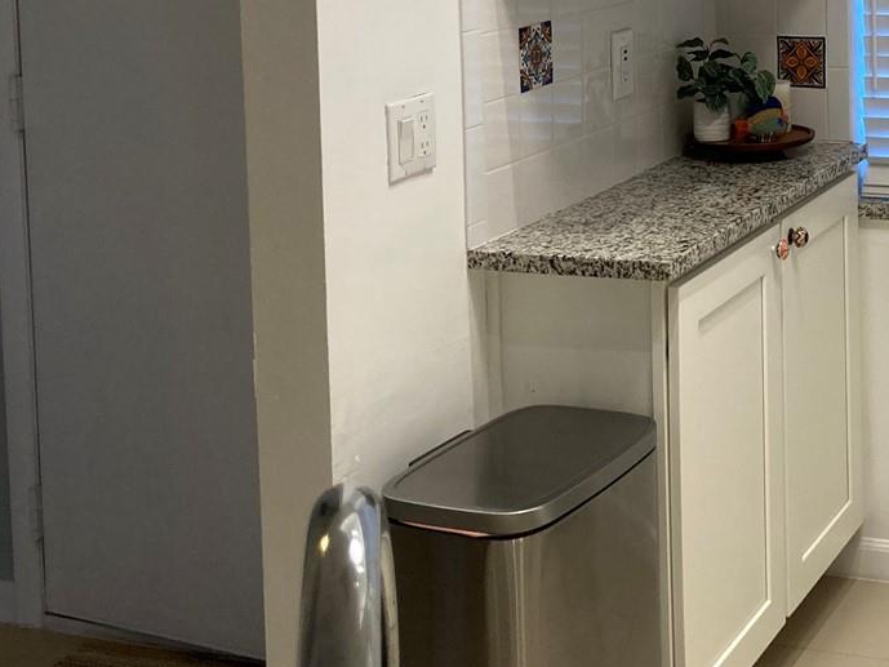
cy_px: -10
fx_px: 1670
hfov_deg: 28.3
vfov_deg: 21.7
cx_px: 859
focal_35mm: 65
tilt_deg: -3.9
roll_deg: +0.8
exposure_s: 1/120
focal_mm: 3.99
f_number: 1.8
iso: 64
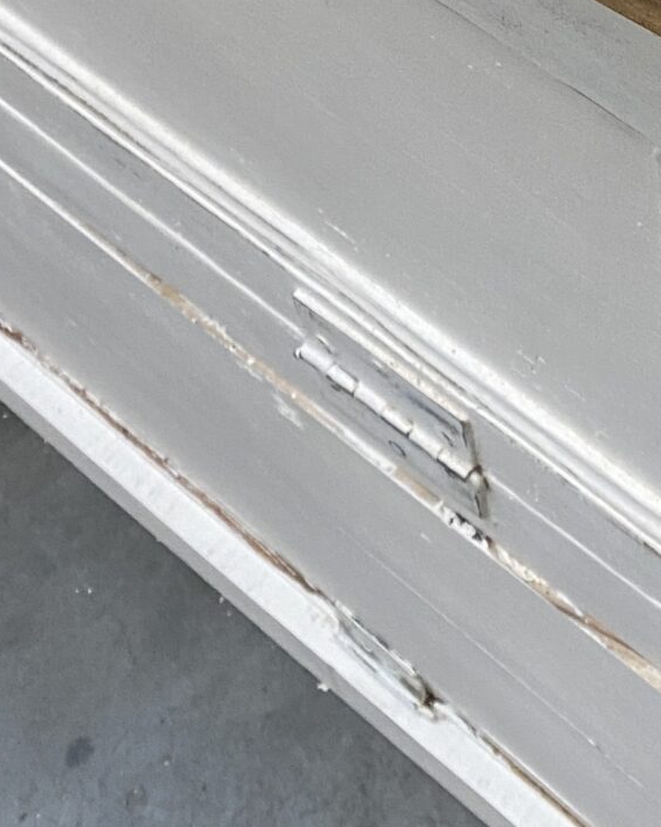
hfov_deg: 16.2
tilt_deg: -44.9
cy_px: -442
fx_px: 2226
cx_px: 800
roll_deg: +0.0
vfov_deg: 18.4
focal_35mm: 91
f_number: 1.8
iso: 125
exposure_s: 1/50
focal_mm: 4.25
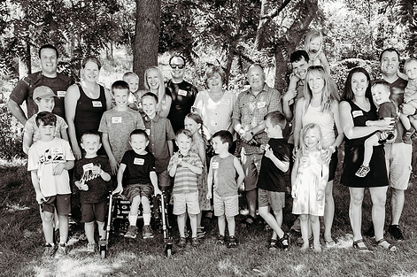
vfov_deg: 30.3
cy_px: 173
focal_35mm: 44
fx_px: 509
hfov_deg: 44.4
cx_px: 243
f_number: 4.5
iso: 200
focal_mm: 29.5
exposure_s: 1/200
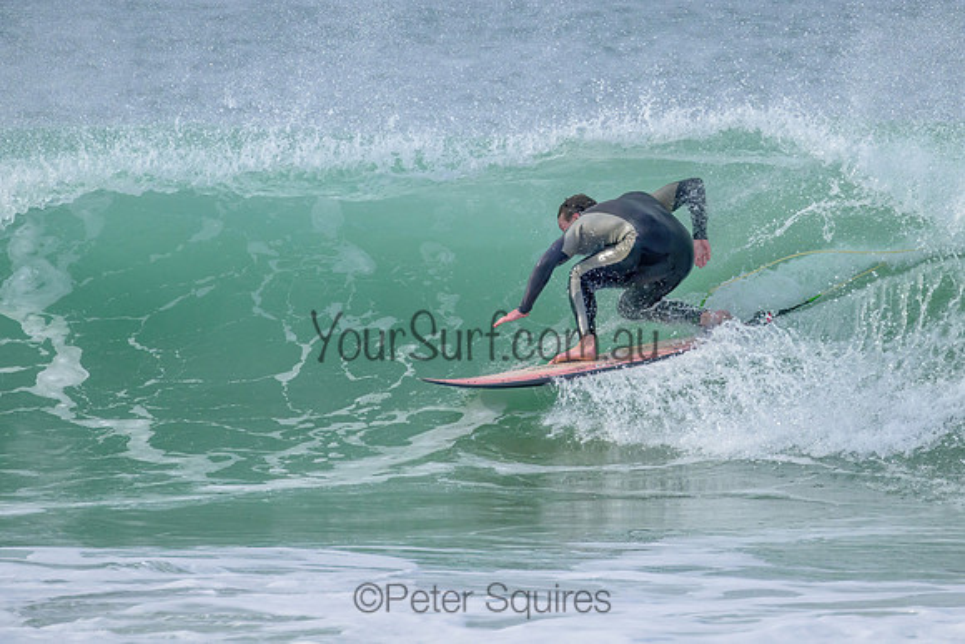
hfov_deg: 1.9
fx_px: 29513
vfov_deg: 1.2
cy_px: 263
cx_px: 593
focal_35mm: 1101
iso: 1250
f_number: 11
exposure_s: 1/1600
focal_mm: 800
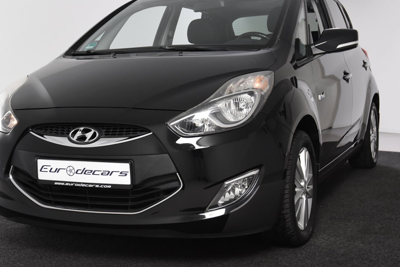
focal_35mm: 60
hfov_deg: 33.4
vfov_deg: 22.6
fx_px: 667
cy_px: 116
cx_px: 181
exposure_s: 1/100
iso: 1600
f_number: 5
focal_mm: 34
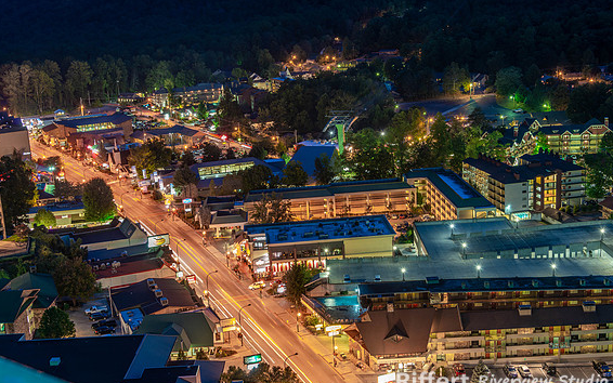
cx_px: 308
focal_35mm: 47
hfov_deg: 42.6
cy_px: 191
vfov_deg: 27.4
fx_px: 785
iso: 100
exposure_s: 10
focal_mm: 45
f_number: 7.1
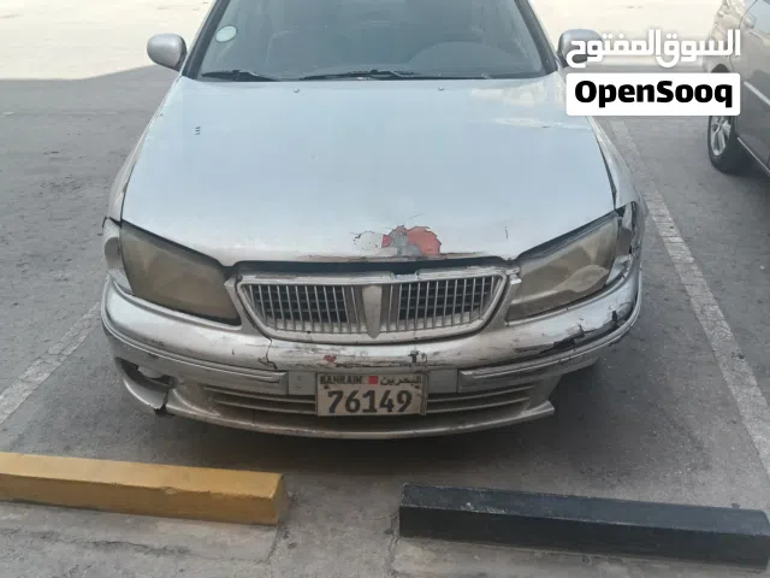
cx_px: 385
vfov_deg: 42.9
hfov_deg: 55.4
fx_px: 734
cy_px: 289
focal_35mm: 33
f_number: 1.8
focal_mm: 3.98
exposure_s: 1/248
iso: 50
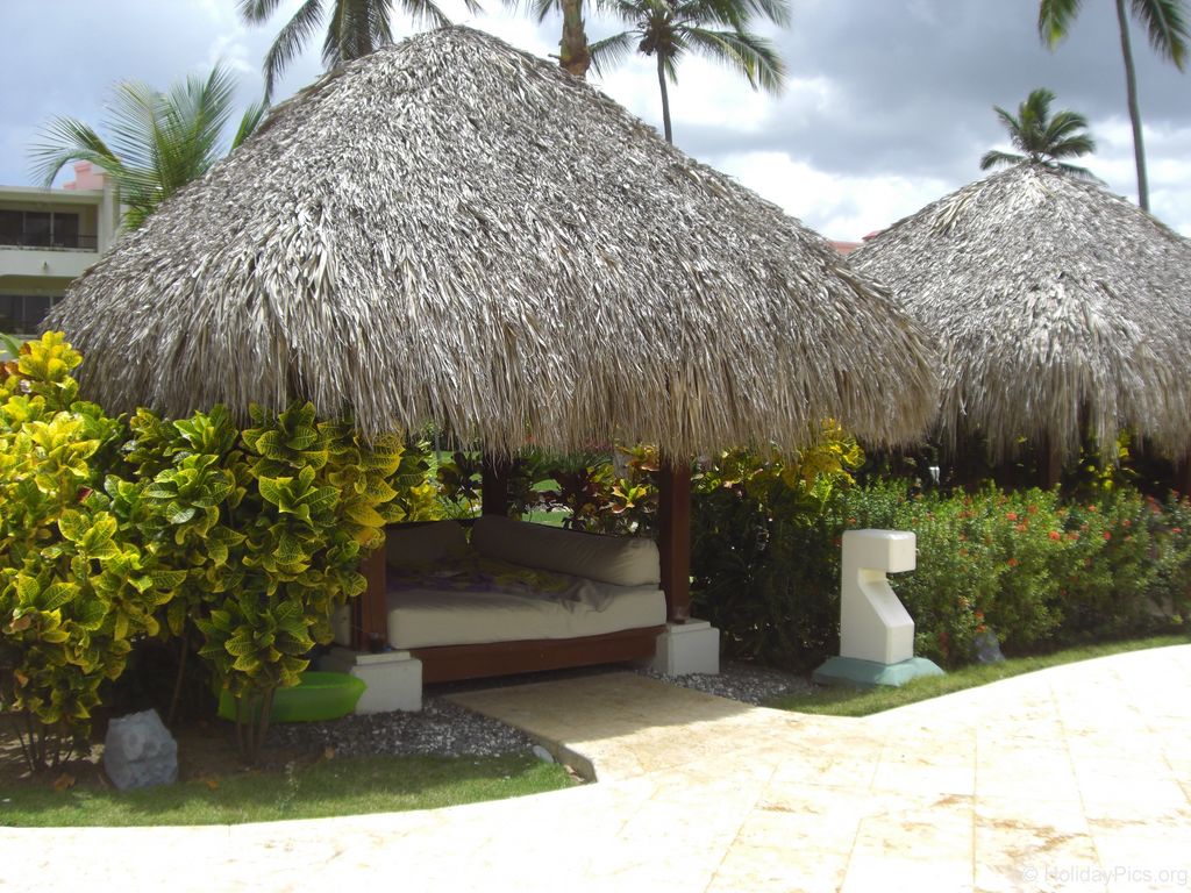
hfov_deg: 49.0
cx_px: 596
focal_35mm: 38
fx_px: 1307
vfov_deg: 37.7
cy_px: 446
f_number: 8
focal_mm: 6.2
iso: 64
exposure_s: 1/125
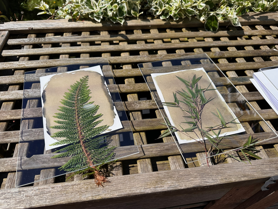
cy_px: 104
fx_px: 193
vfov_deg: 56.8
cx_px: 139
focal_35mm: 24
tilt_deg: -49.1
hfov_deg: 71.6
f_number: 1.78
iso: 80
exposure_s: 1/5000
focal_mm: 6.86
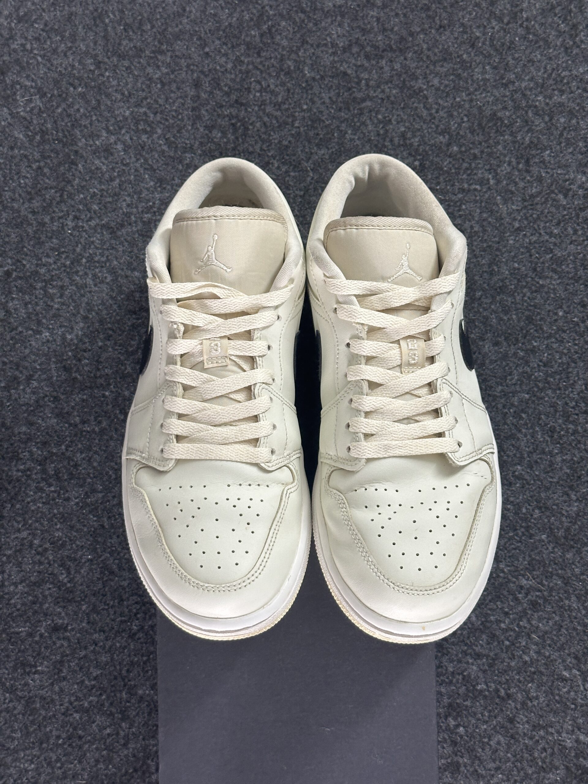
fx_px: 1087
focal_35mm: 48
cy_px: 392
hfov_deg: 30.3
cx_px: 294
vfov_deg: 39.7
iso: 160
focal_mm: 6.86
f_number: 1.78
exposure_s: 1/50
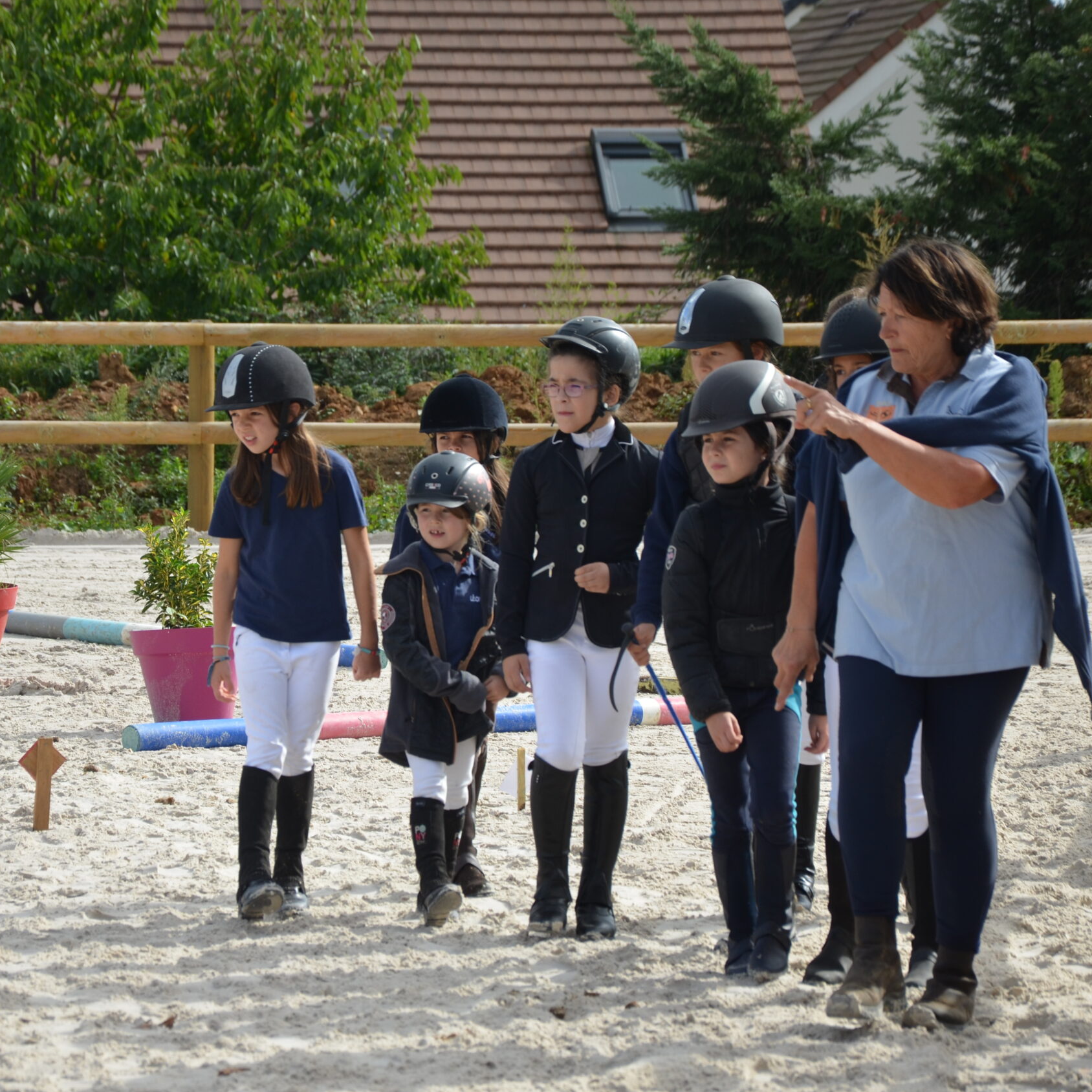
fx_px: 7232
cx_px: 388
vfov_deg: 8.6
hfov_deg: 8.6
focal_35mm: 203
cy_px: 545
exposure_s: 1/640
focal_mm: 105
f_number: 6.3
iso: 200
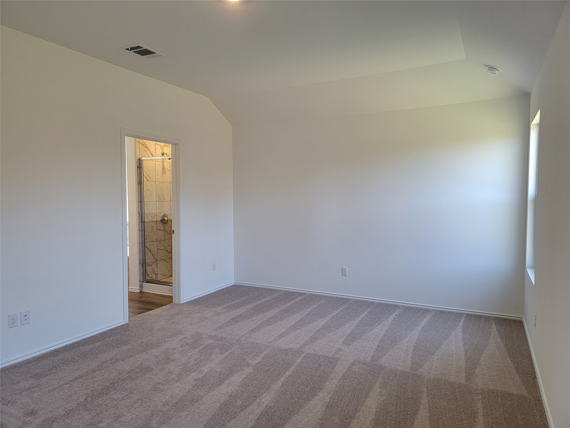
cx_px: 285
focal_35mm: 24
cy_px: 214
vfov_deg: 56.8
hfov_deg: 71.6
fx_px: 395
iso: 125
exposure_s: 1/120
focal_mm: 6.7
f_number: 1.8
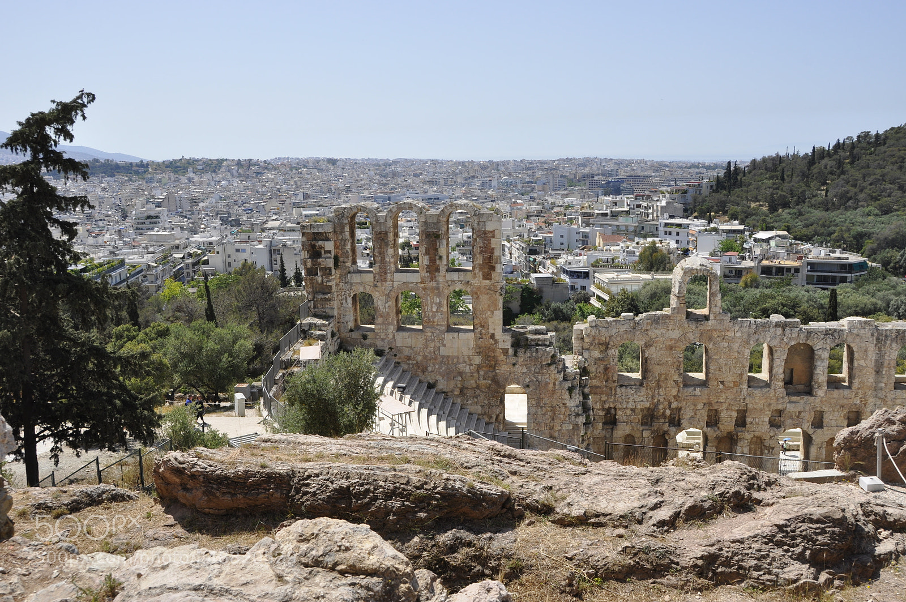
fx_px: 830
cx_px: 453
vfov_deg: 39.9
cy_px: 301
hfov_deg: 57.3
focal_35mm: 33
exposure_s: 1/320
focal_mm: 22
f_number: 9
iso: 200
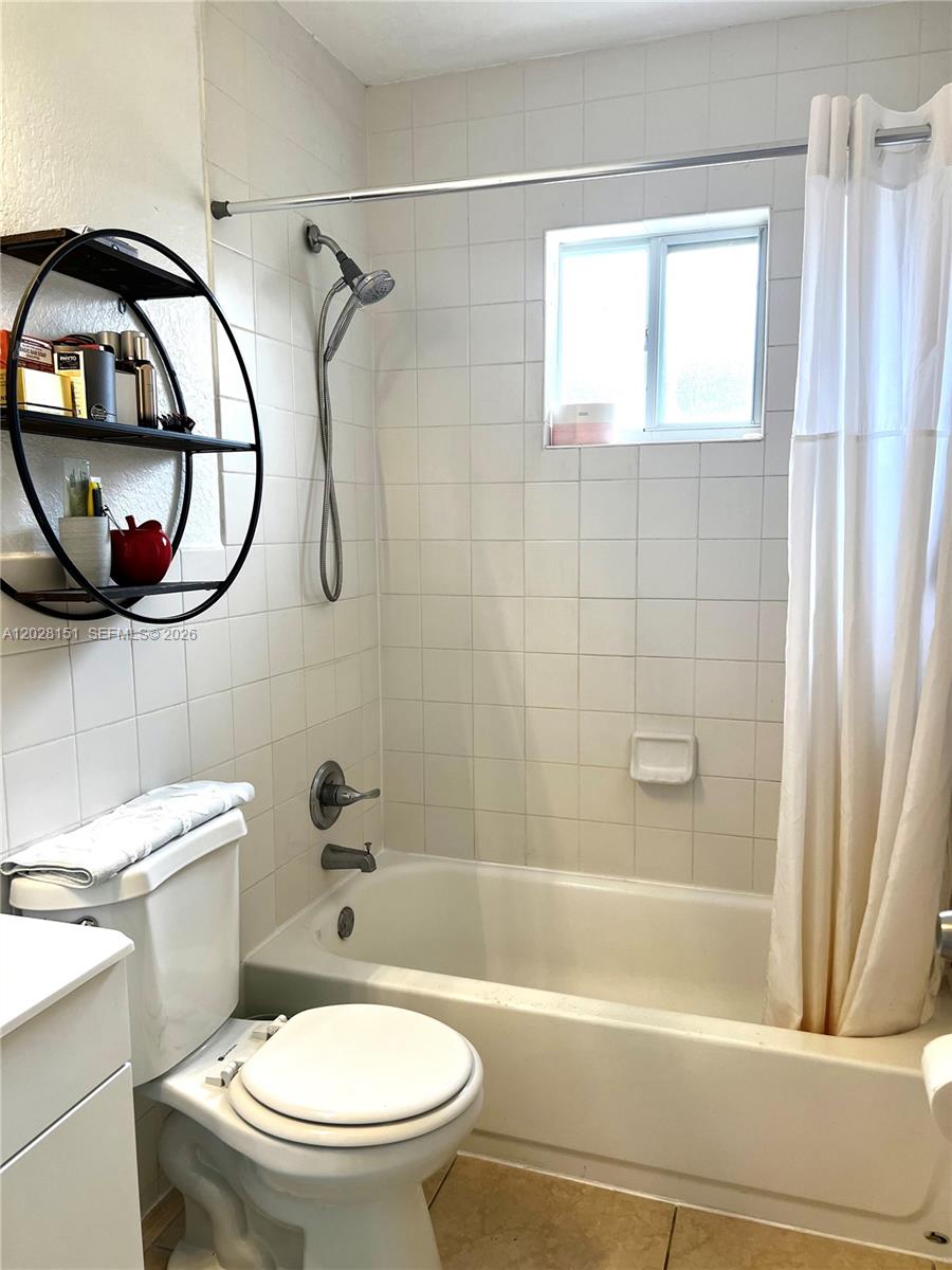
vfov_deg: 67.3
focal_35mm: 26
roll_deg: +1.1
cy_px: 635
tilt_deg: -7.0
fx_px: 953
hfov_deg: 53.1
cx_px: 476
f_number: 1.5
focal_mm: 5.7
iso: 50
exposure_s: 1/165
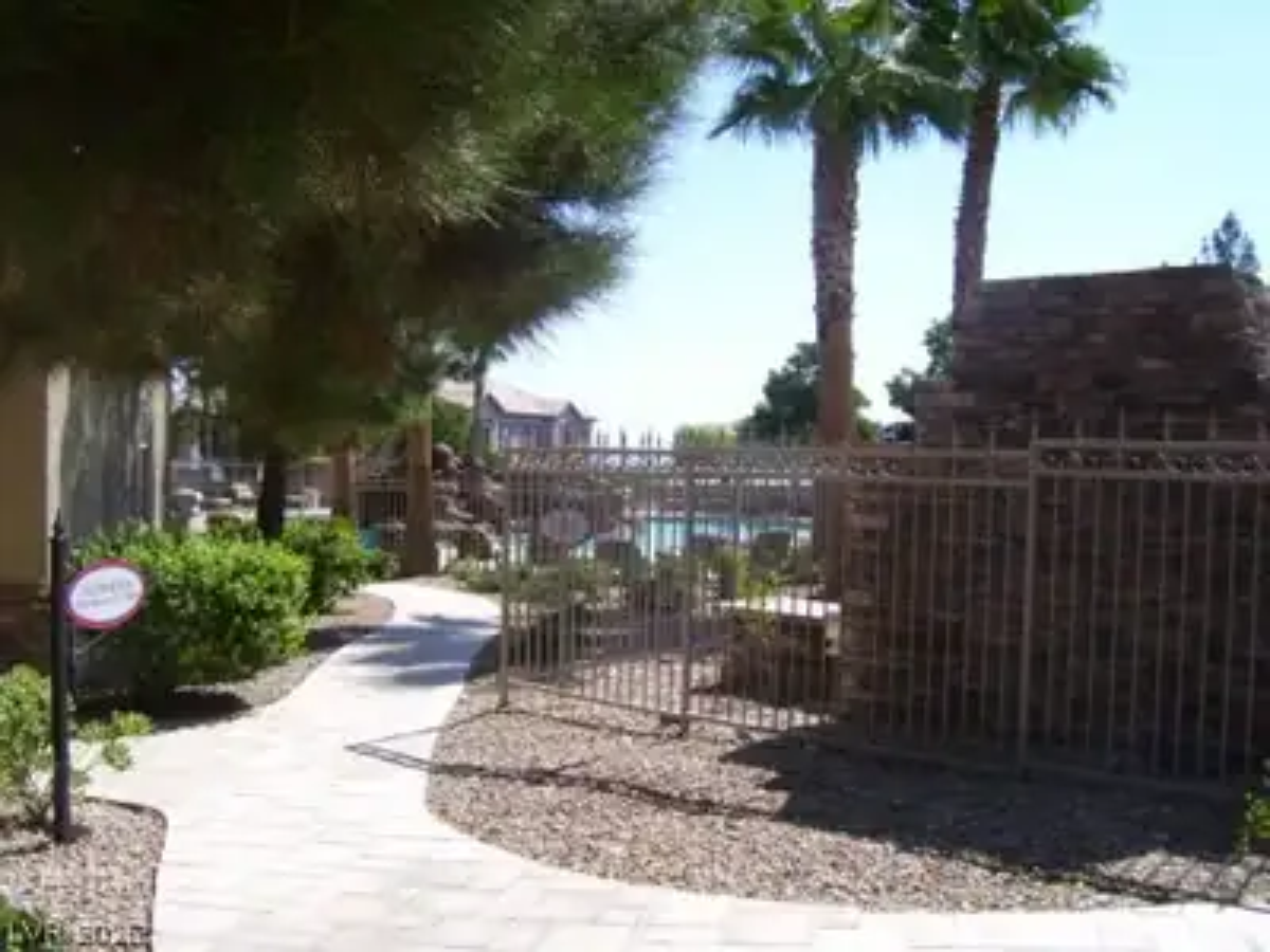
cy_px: 476
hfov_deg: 54.0
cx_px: 635
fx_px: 1247
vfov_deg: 41.8
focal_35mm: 34
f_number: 4.8
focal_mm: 5.6
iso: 80
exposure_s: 1/350
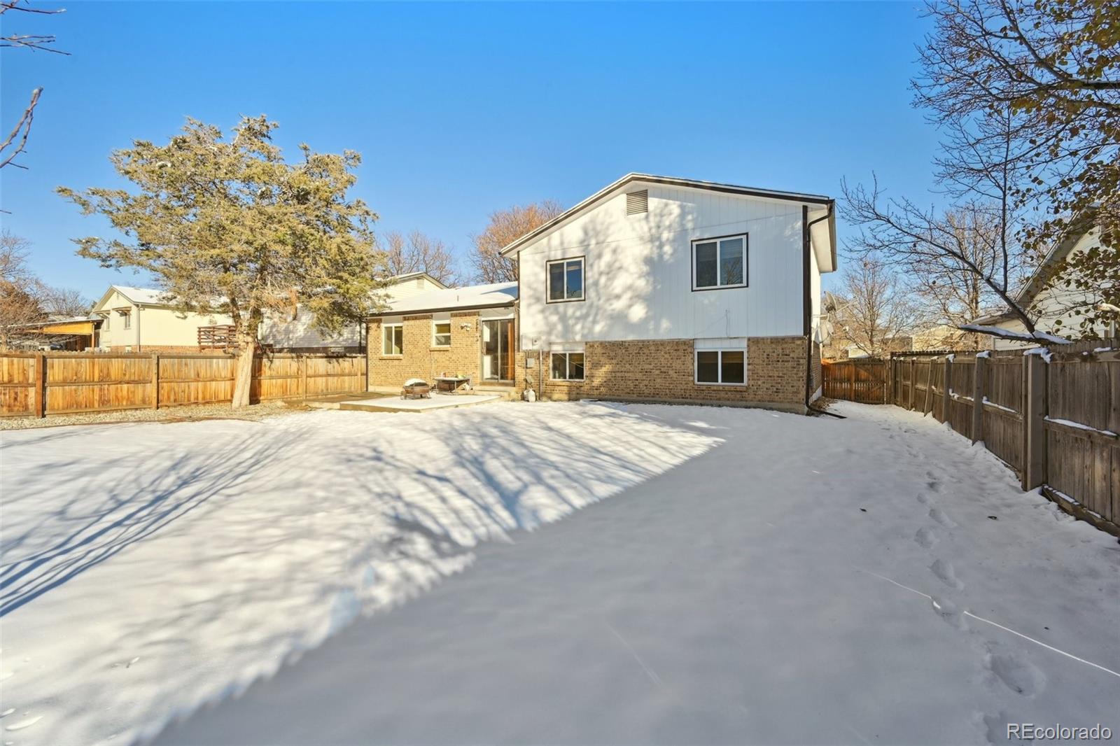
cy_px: 373
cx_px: 560
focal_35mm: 14
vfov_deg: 81.2
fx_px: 435
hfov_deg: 104.3
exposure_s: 1/500
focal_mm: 14
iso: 400
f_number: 10
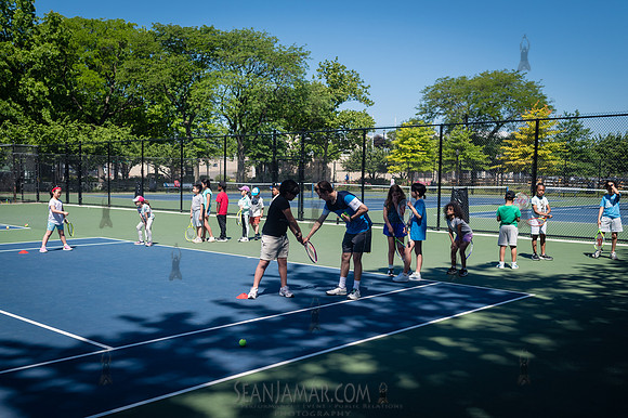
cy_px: 227
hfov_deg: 50.8
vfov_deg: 35.1
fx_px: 660
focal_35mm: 38
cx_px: 288
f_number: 4
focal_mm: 35
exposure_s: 1/1600
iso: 200
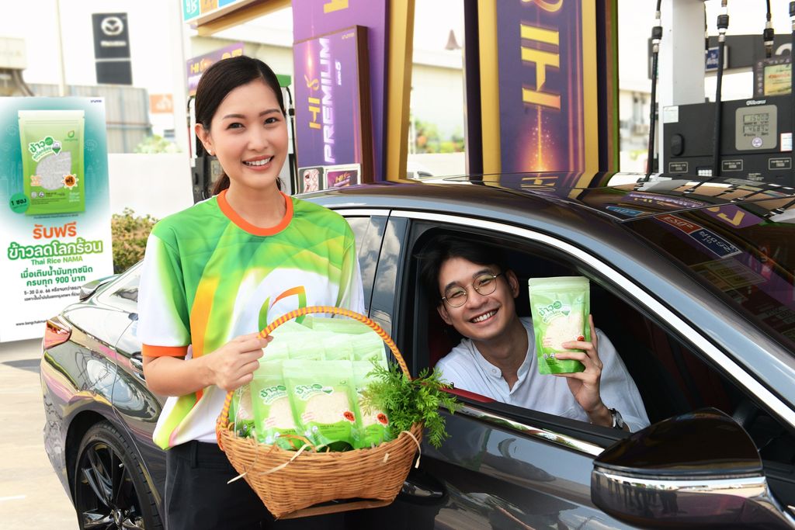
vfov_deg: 37.9
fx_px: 773
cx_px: 398
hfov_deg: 54.4
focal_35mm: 35
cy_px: 265
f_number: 5.6
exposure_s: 1/1600
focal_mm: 35
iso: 1250
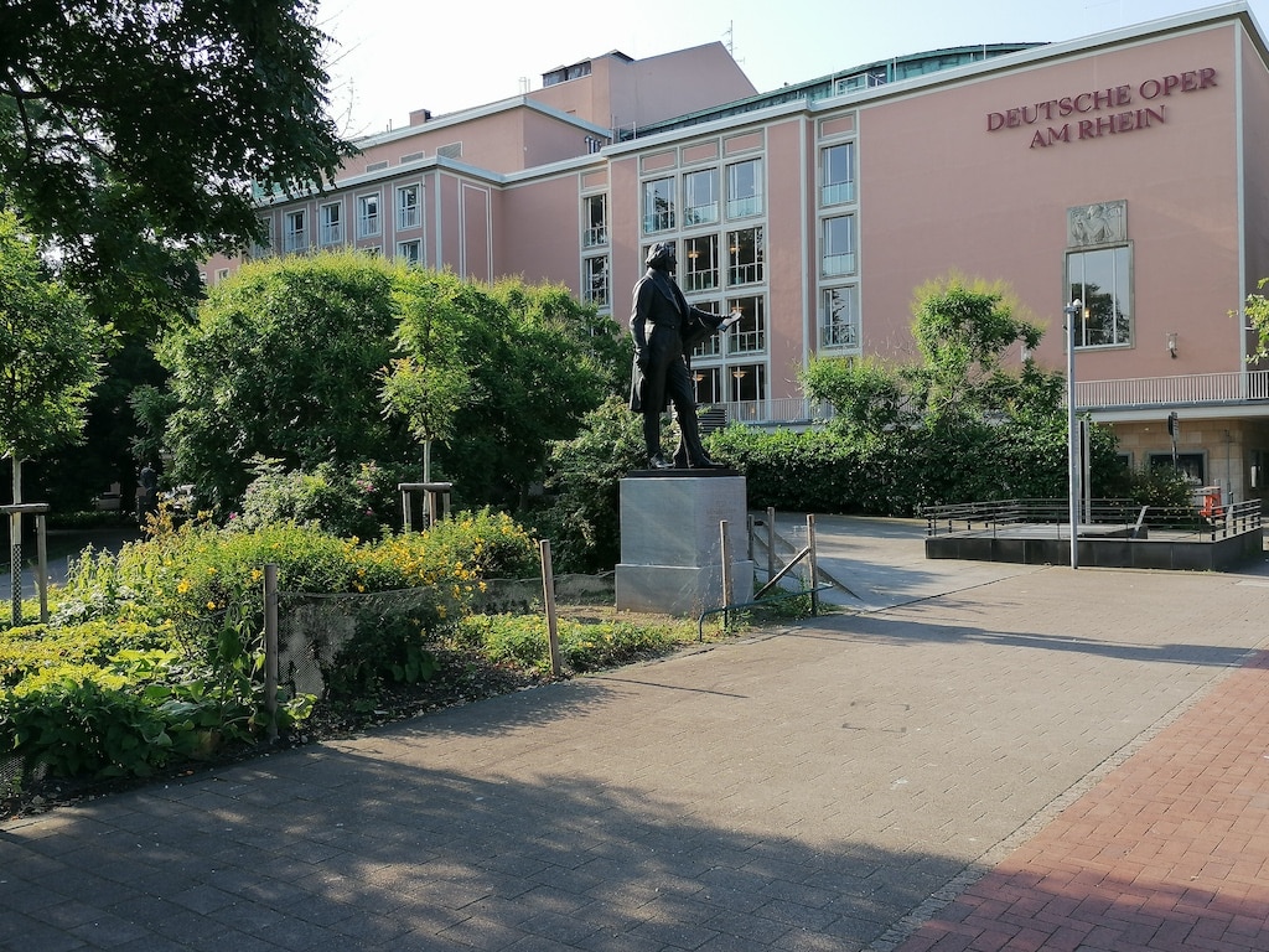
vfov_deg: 45.4
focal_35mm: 31
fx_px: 1136
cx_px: 634
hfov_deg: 58.4
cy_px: 476
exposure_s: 1/626
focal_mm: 4.75
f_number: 1.8
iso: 50
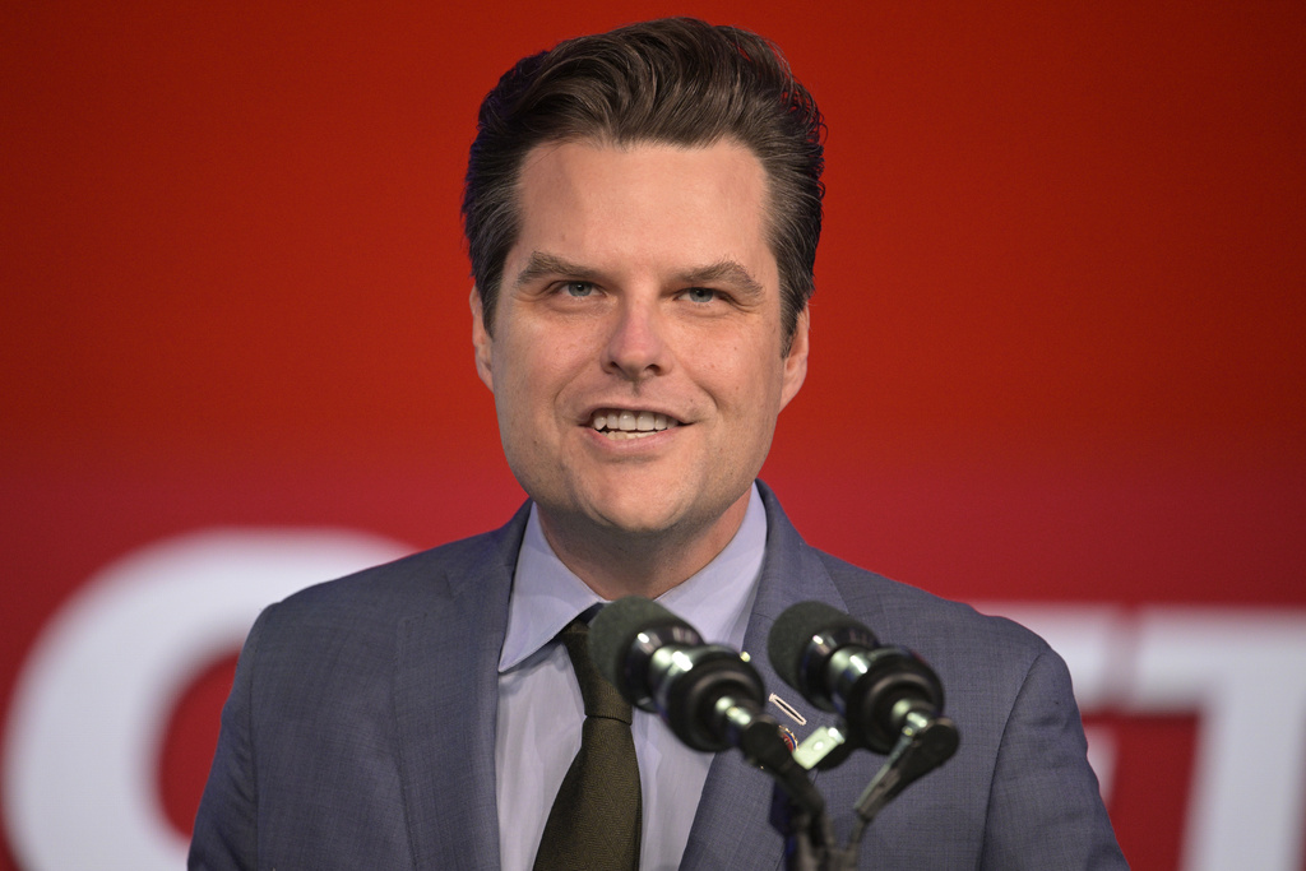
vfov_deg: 3.4
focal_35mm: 400
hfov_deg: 5.2
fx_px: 14512
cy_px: 436
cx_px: 653
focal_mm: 400
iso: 2500
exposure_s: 1/400
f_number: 4.5
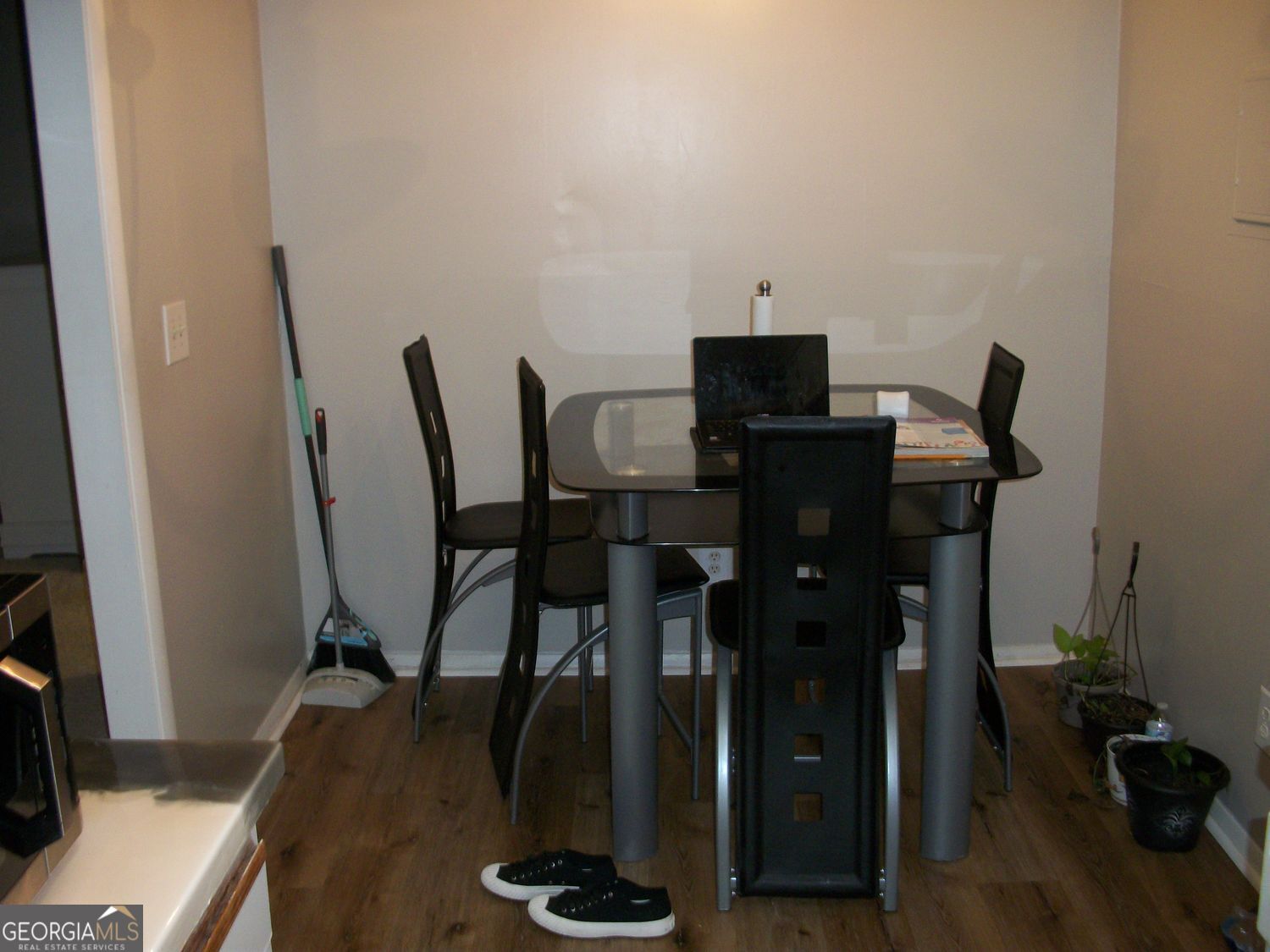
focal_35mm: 35
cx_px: 635
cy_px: 476
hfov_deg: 52.6
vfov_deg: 40.7
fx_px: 1284
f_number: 3.1
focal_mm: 6.3
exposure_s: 1/30
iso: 160
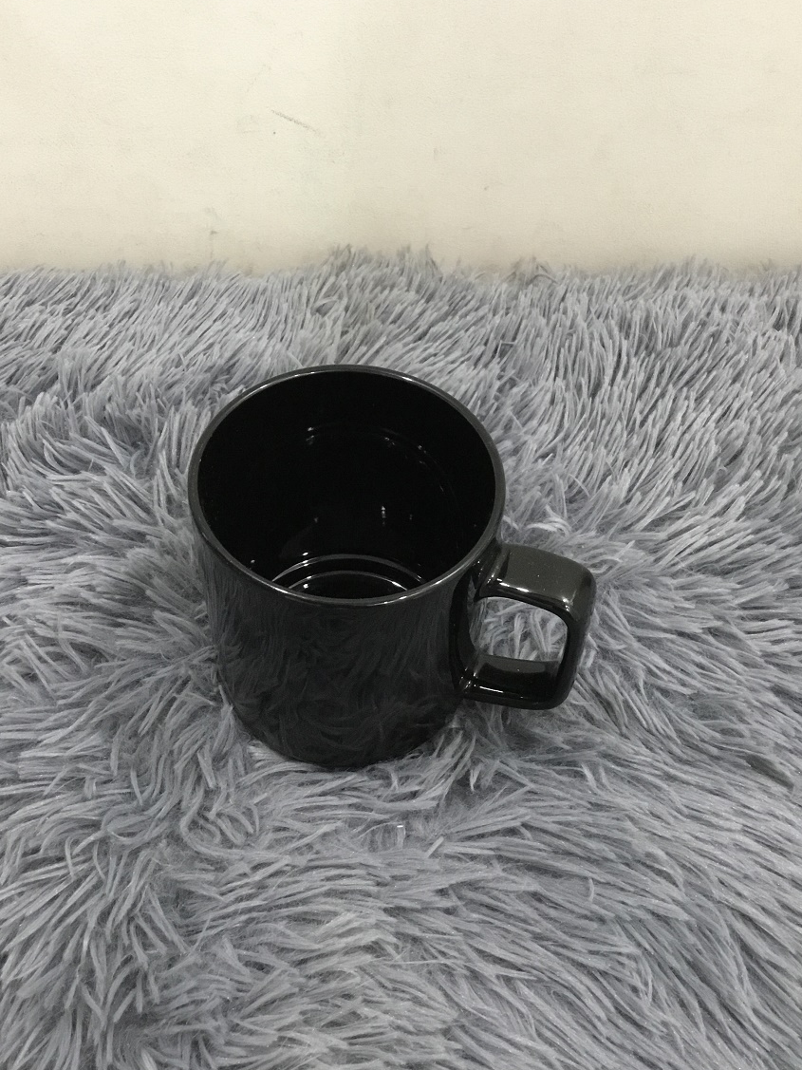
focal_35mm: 33
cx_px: 382
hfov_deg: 42.9
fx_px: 1020
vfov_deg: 55.3
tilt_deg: -50.8
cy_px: 510
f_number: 2.4
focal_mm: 3.3
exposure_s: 1/33
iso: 200
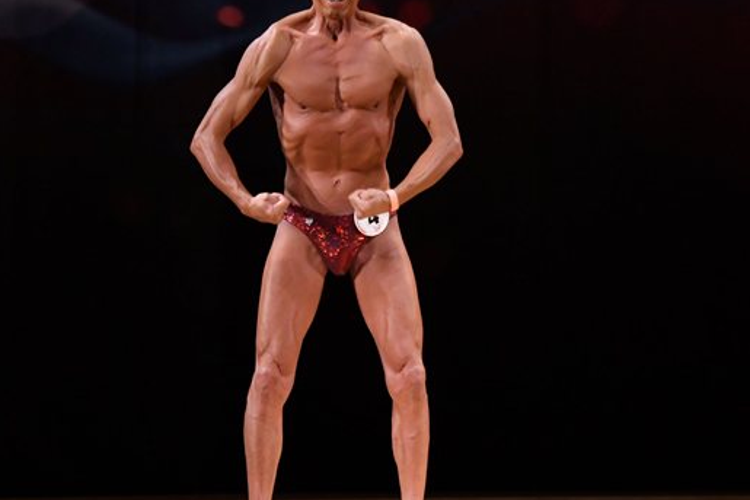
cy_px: 229
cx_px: 347
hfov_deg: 5.4
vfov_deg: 3.6
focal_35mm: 384
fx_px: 7997
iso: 4000
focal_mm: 170
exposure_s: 1/400
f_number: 5.6
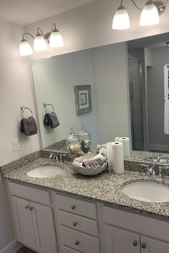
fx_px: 197
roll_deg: +4.9
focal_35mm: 28
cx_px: 85
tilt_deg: -8.5
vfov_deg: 65.5
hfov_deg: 46.4
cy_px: 131
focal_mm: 4.25
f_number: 1.8
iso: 40
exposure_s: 1/120
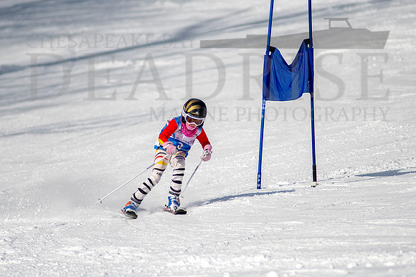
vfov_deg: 2.3
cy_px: 136
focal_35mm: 606
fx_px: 7001
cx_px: 215
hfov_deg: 3.4
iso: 100
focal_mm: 300
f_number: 2.8
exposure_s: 1/6400
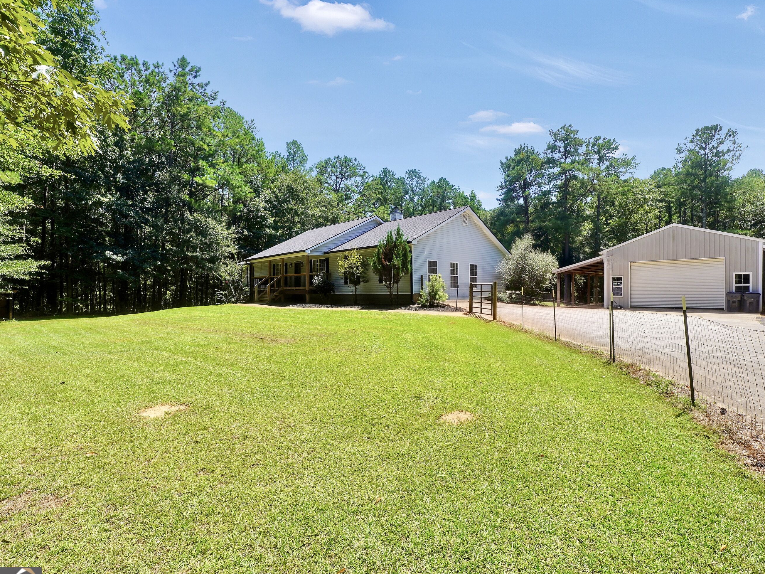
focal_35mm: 17
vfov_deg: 74.7
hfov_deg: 90.9
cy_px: 297
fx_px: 376
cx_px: 403
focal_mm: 10
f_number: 9
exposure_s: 1/125
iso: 100
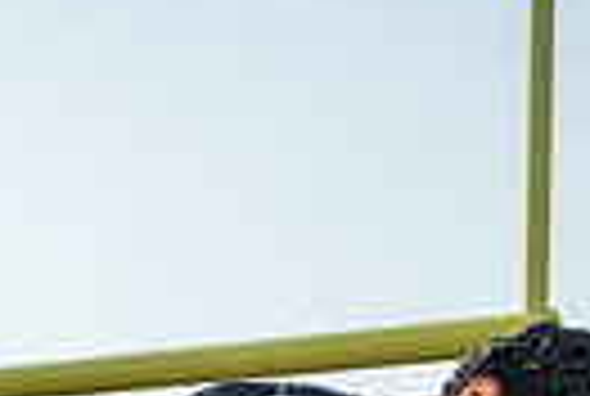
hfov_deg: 14.2
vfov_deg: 8.6
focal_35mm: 144
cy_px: 986
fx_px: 2365
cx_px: 446
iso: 100
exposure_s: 1/400
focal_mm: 42
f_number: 6.3
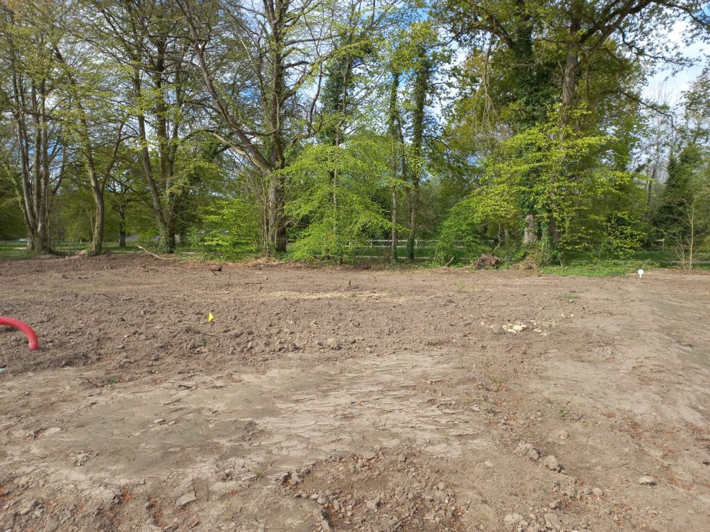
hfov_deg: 69.4
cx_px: 355
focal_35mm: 25
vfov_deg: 54.9
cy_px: 266
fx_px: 513
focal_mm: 4.6
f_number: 1.8
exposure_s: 1/370
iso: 25
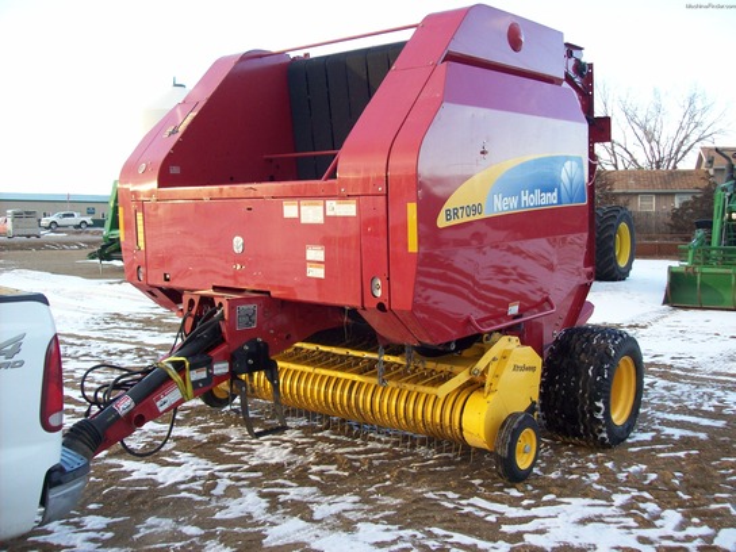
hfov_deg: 51.4
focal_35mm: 36
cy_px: 276
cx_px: 368
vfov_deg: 39.7
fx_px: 765
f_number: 2.7
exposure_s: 1/87.9
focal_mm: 6
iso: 80
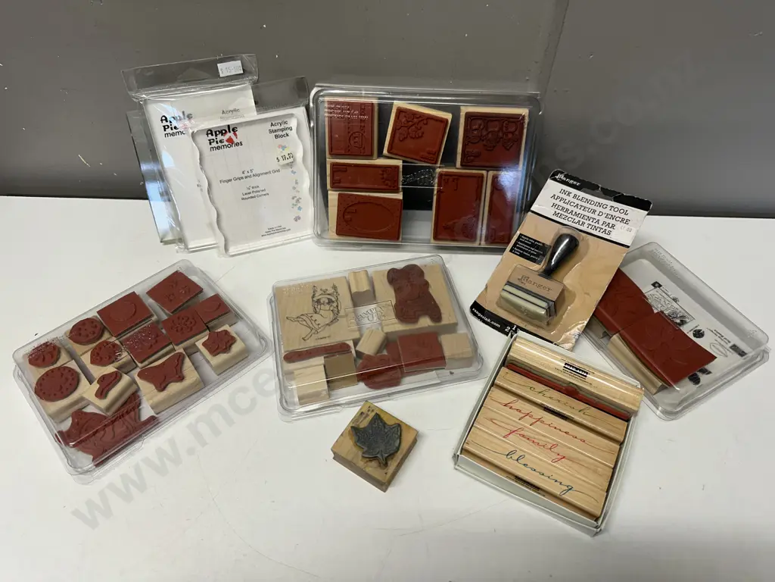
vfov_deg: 56.8
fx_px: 537
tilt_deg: -50.0
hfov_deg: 71.6
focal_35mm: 24
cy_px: 291
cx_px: 388
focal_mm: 6.86
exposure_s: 1/100
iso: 80
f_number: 1.78
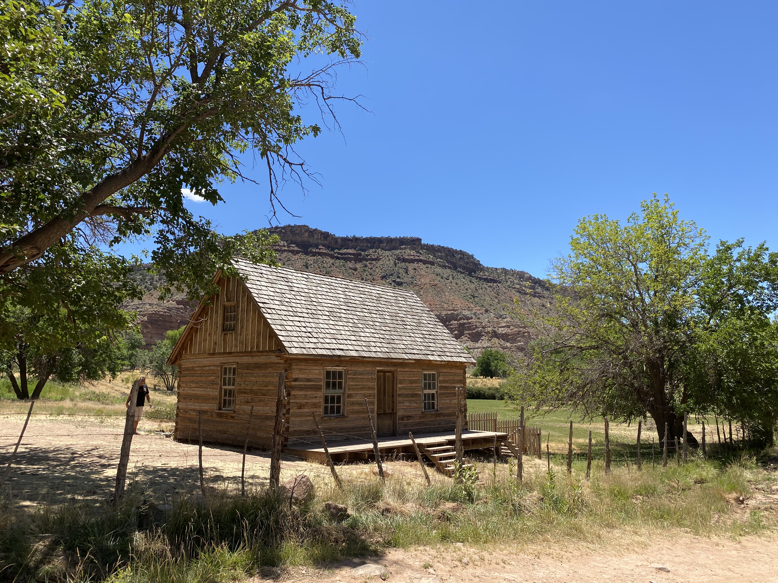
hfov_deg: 67.3
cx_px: 389
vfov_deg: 53.1
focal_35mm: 26
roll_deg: -1.2
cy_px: 292
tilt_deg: +8.1
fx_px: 584
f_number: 1.8
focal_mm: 4.25
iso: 32
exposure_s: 1/2222
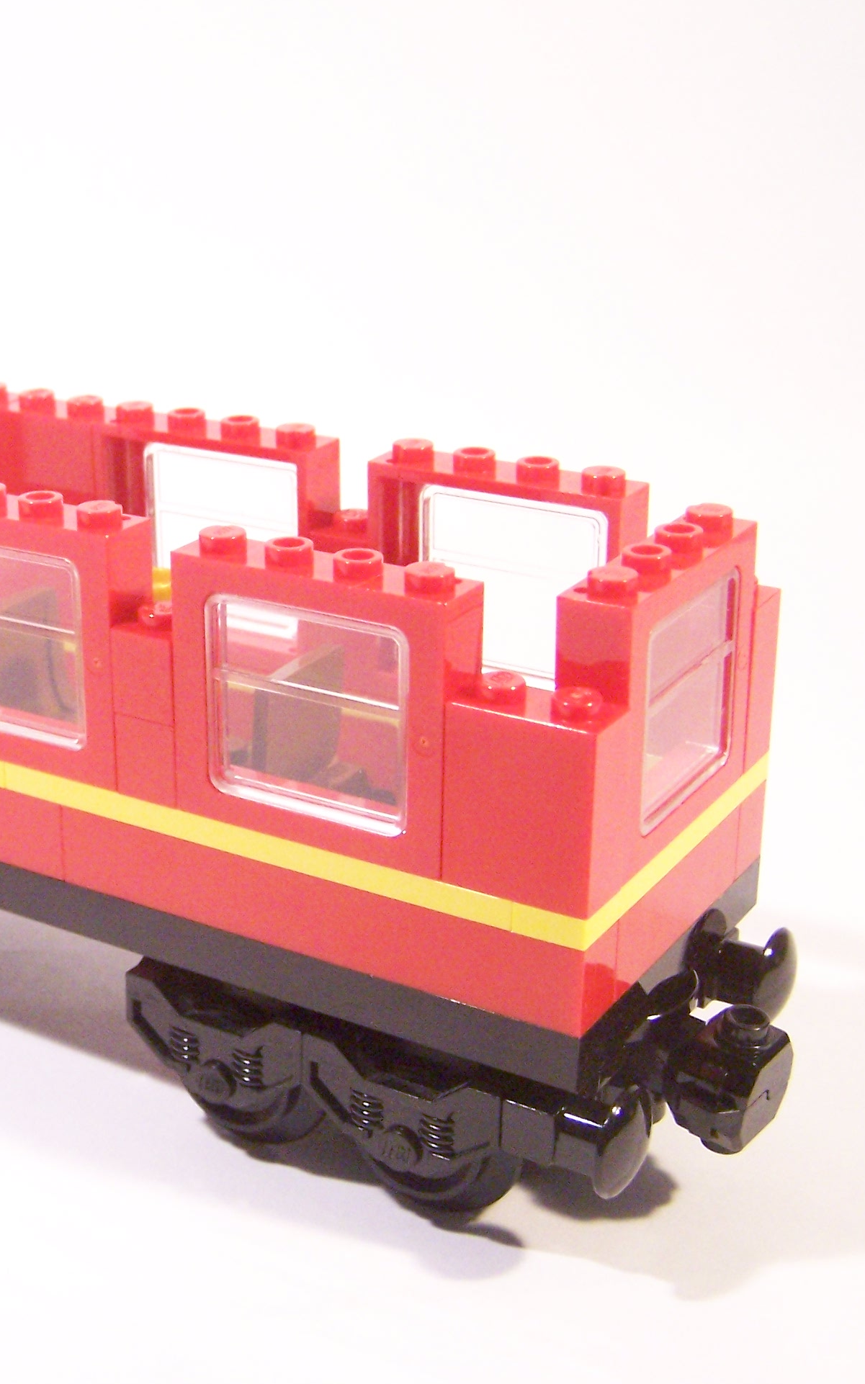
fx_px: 2037
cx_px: 109
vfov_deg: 37.5
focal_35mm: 54
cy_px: 691
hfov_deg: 23.4
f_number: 3.2
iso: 400
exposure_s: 1/30
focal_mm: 6.3
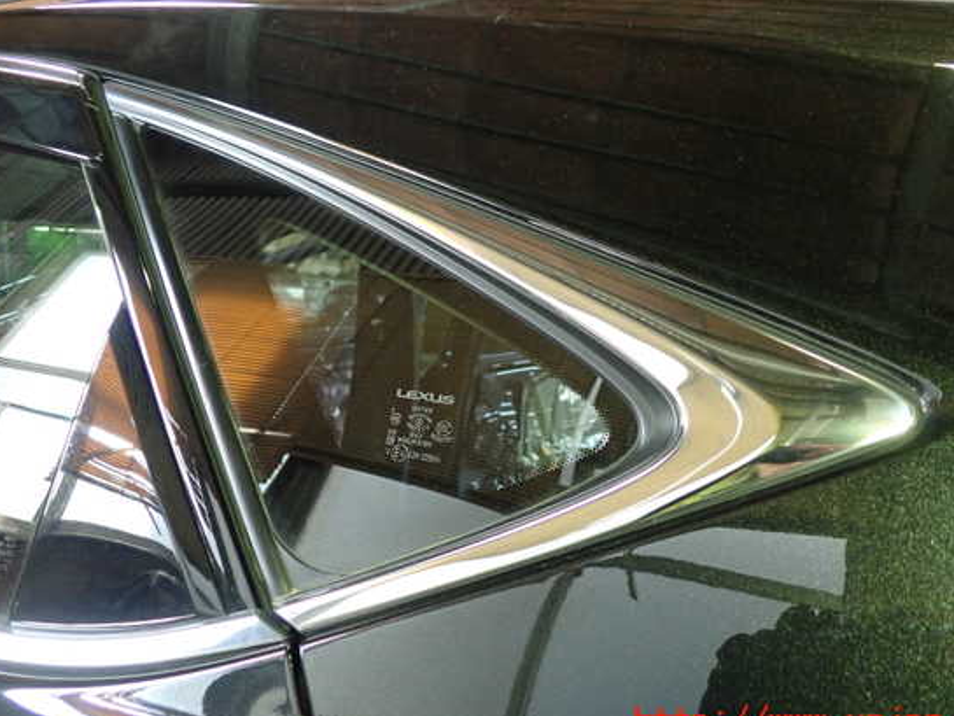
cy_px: 352
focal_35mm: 33
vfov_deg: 43.0
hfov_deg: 55.3
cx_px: 504
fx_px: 910
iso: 500
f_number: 2.3
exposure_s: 1/30
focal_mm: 5.4
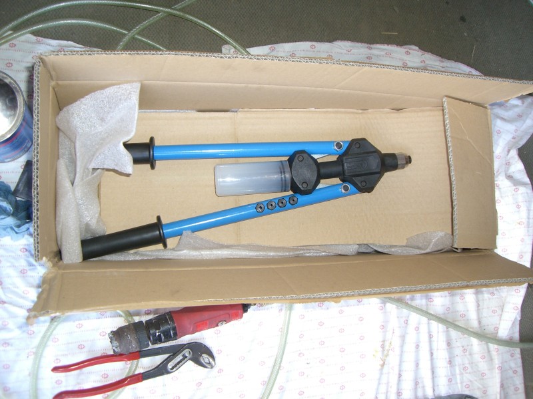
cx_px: 266
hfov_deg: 49.0
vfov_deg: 37.7
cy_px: 200
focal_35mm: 38
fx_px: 585
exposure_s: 1/80
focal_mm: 6.2
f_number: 2.7
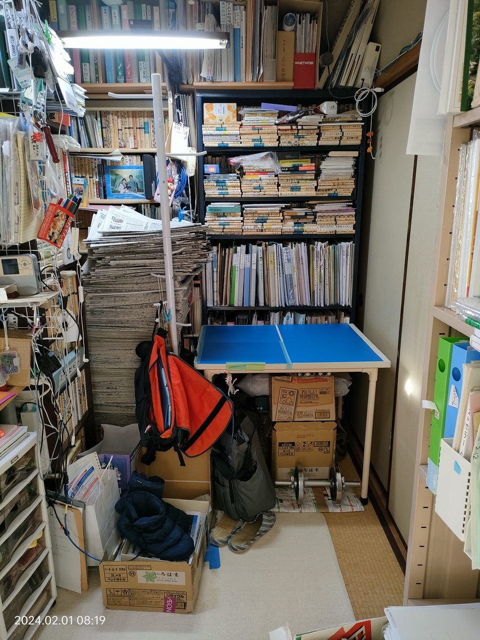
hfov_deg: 51.4
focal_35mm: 27
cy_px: 320
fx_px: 499
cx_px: 240
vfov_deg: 65.3
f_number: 1.7
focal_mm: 4.73
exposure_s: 1/50
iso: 644
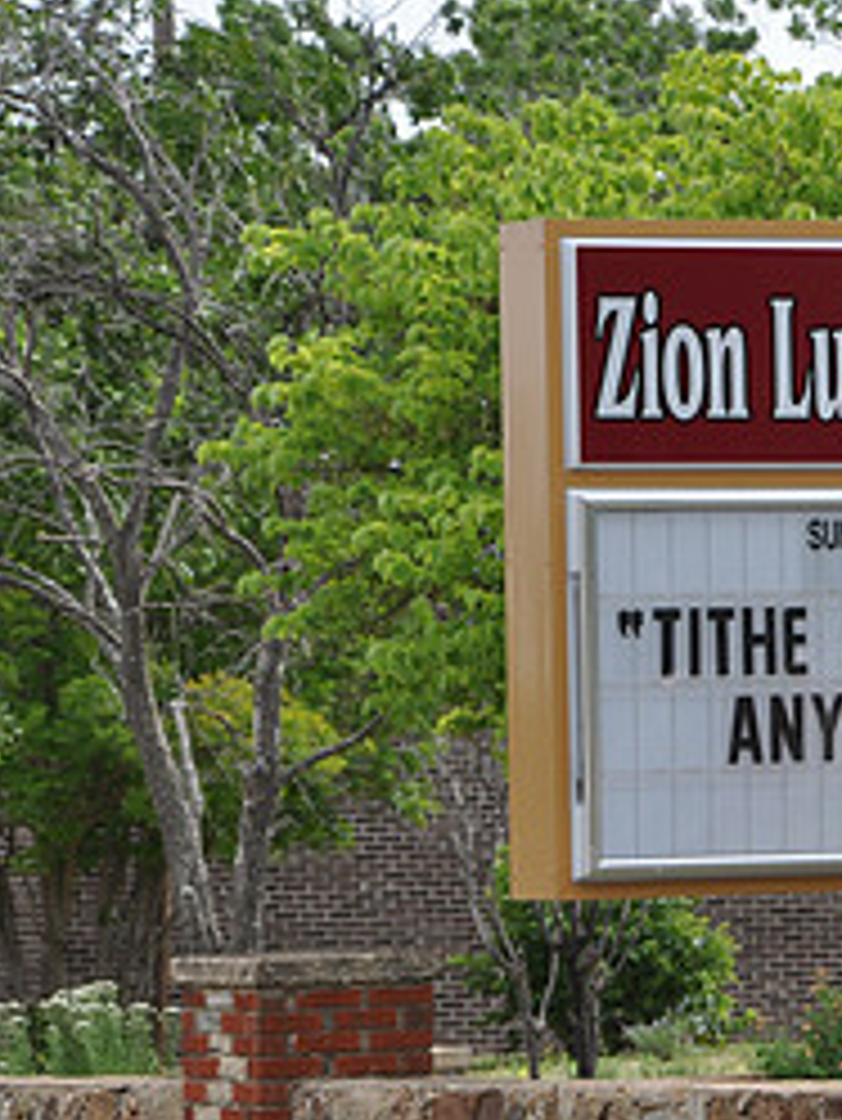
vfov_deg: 6.9
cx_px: 1090
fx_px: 9239
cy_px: 560
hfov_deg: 5.2
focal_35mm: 285
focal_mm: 85
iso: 200
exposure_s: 1/200
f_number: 7.1
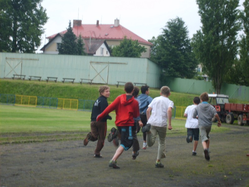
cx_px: 124
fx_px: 755
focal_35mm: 105
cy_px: 94
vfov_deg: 14.1
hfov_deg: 18.7
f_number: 4.9
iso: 50
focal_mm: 17.4
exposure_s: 1/125
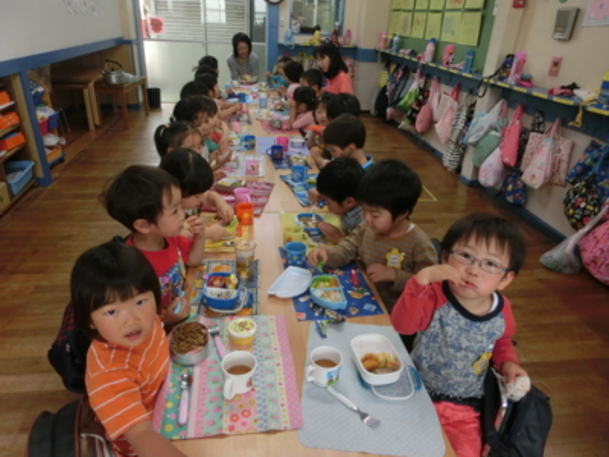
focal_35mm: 24
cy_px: 228
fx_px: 422
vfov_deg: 56.8
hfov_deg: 71.6
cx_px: 304
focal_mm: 4.24
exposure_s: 1/125
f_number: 3
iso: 250
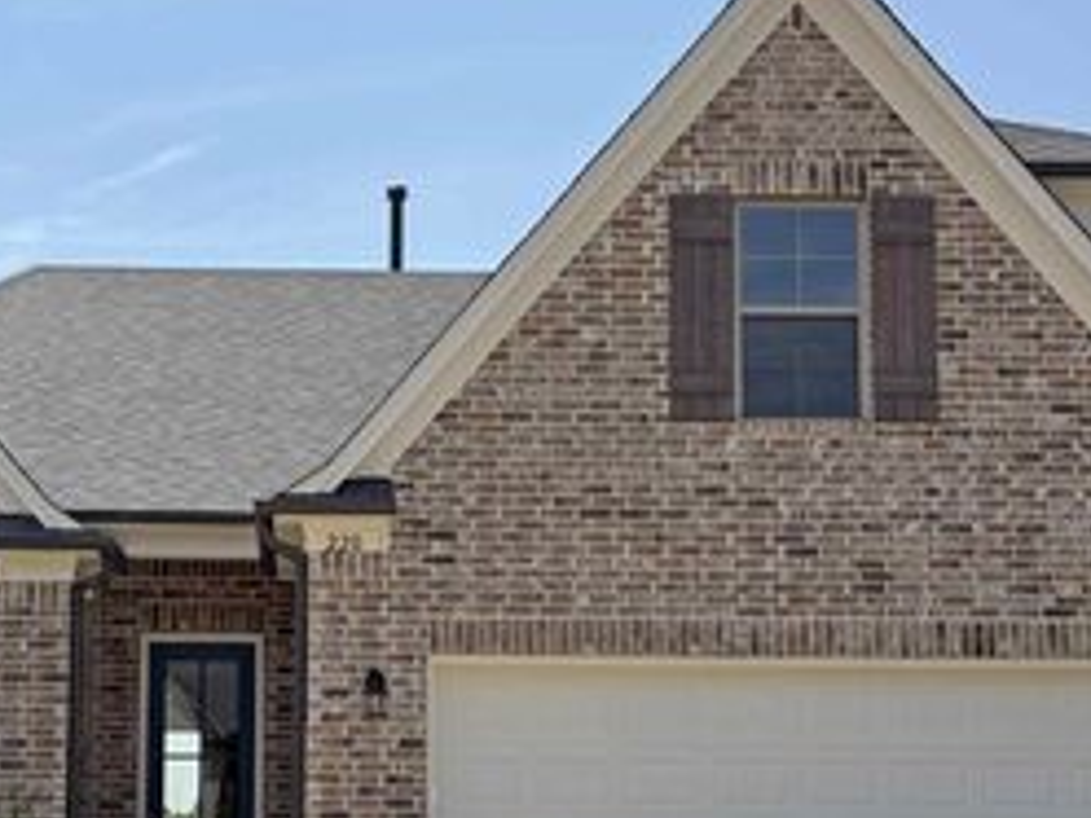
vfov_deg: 21.8
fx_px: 2112
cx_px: 361
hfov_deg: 28.8
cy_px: 594
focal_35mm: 67
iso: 50
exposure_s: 1/5348
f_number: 1.6
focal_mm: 5.96
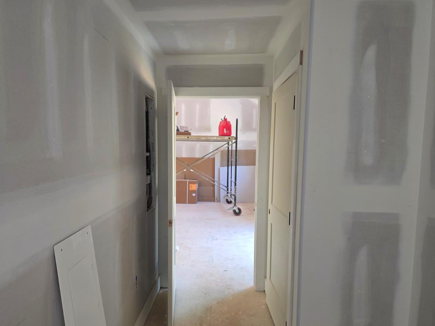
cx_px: 207
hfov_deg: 67.3
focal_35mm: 26
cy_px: 179
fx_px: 327
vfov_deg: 53.0
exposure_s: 1/120
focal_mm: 6.3
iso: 200
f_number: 1.7
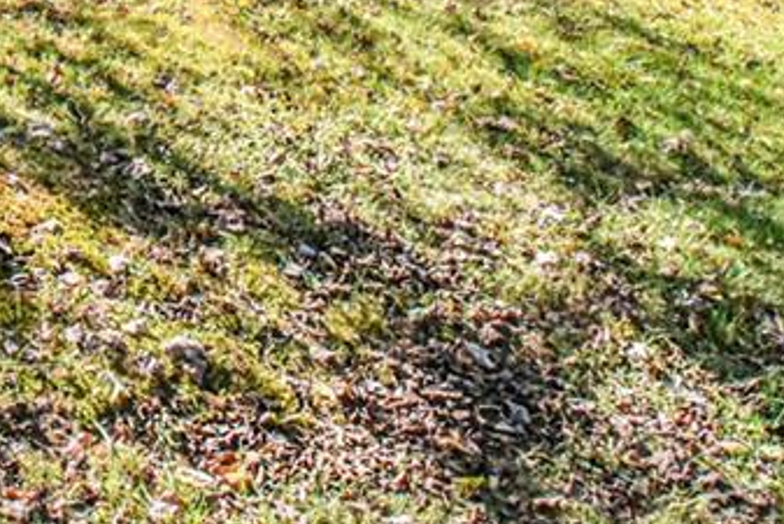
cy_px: -234
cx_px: -207
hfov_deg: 24.5
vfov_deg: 17.1
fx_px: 1590
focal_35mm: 73
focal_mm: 24
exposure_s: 1/250
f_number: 16
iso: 4000
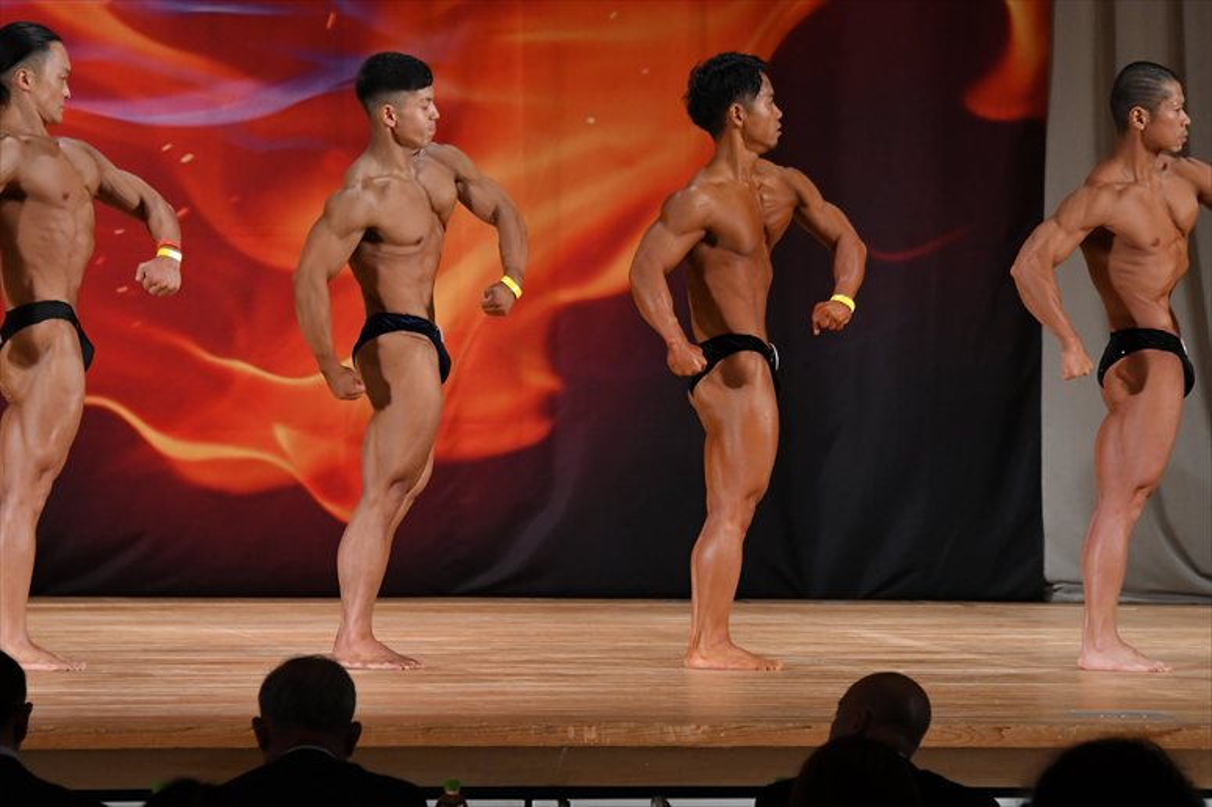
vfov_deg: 6.1
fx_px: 7571
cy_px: 404
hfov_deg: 9.2
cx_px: 606
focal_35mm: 225
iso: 3200
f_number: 5.6
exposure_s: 1/400
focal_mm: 150
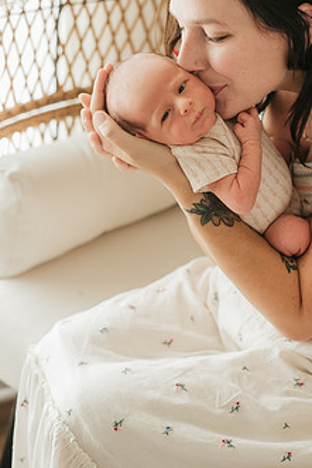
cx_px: 181
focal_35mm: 68
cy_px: 153
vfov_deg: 29.4
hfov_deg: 20.0
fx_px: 883
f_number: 2.8
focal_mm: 50
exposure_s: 1/320
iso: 1600
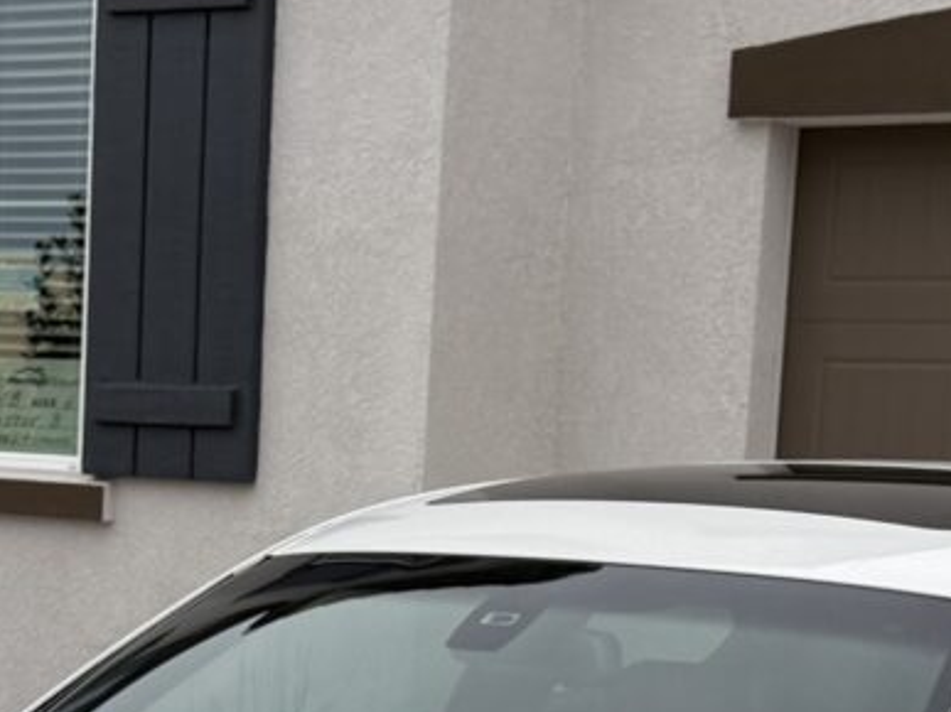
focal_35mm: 119
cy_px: 943
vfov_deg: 12.1
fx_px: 3268
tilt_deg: -7.4
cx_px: 430
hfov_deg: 16.6
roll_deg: -2.8
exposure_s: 1/813
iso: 80
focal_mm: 6.76
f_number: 1.78
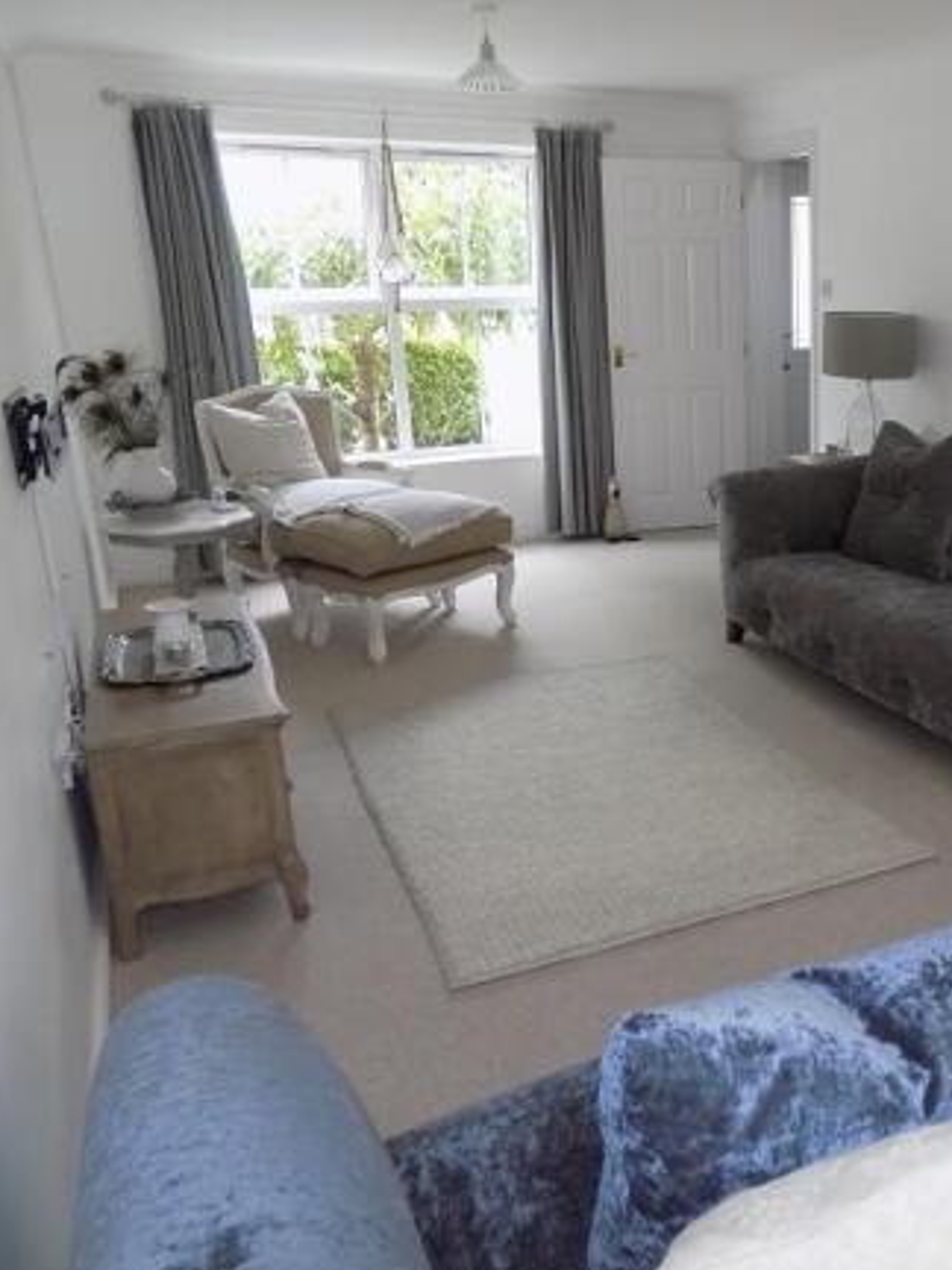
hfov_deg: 42.7
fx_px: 1137
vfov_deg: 58.4
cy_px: 639
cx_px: 801
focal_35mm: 31
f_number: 3.1
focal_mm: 4
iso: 180
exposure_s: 1/30
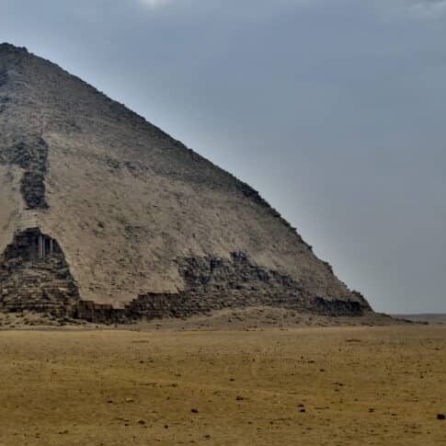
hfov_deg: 26.0
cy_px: 196
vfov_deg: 27.7
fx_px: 902
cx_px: -22
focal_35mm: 62
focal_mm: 23
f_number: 9
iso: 100
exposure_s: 1/320
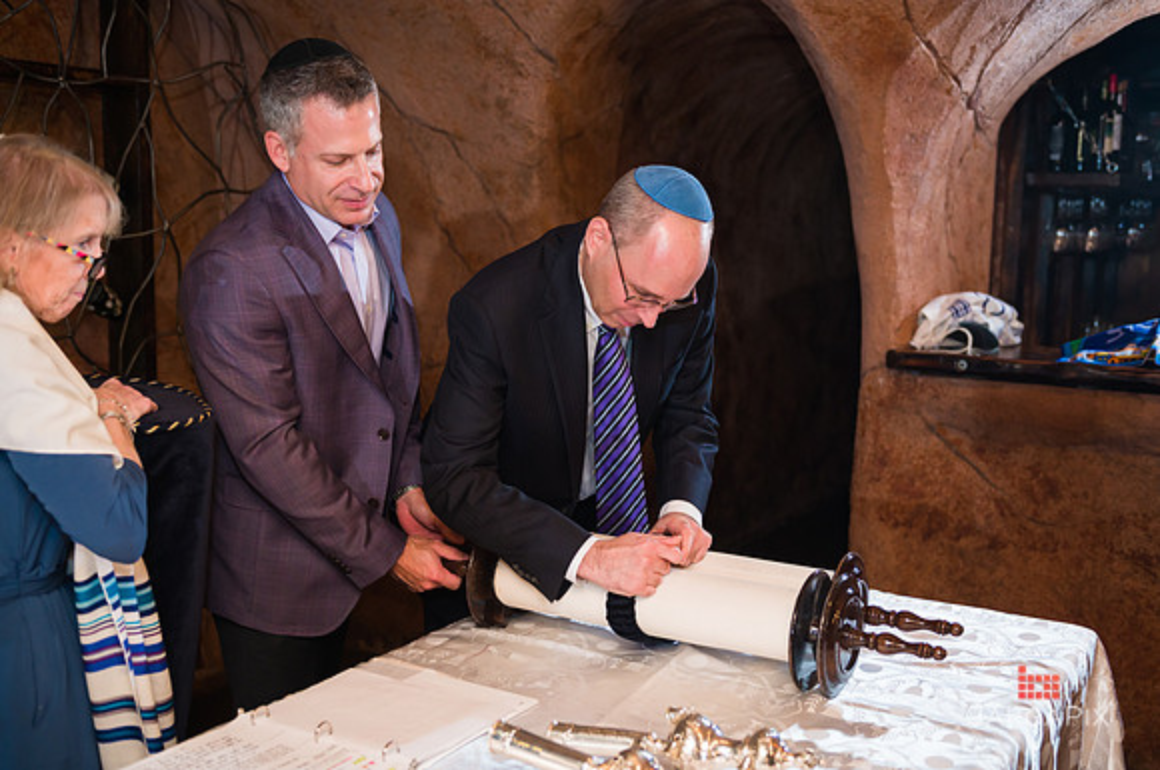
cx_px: 581
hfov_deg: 50.2
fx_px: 1237
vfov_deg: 34.6
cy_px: 385
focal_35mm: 38
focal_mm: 38
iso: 1250
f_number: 4
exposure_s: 1/200
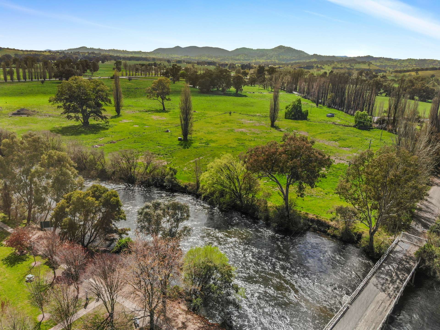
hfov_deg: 71.6
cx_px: 220
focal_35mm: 24
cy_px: 165
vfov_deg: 56.8
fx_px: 305
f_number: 2.8
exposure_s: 1/1100
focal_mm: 4.5
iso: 100
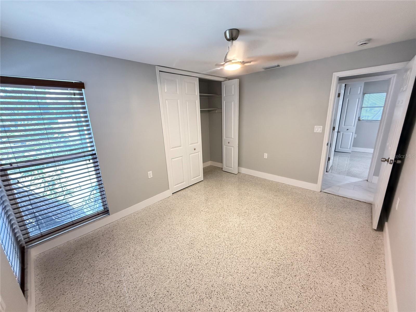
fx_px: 168
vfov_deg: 85.7
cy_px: 156
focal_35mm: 14
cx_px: 208
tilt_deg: -14.3
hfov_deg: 102.1
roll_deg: +2.0
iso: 640
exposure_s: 1/60
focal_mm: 2.22
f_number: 2.2
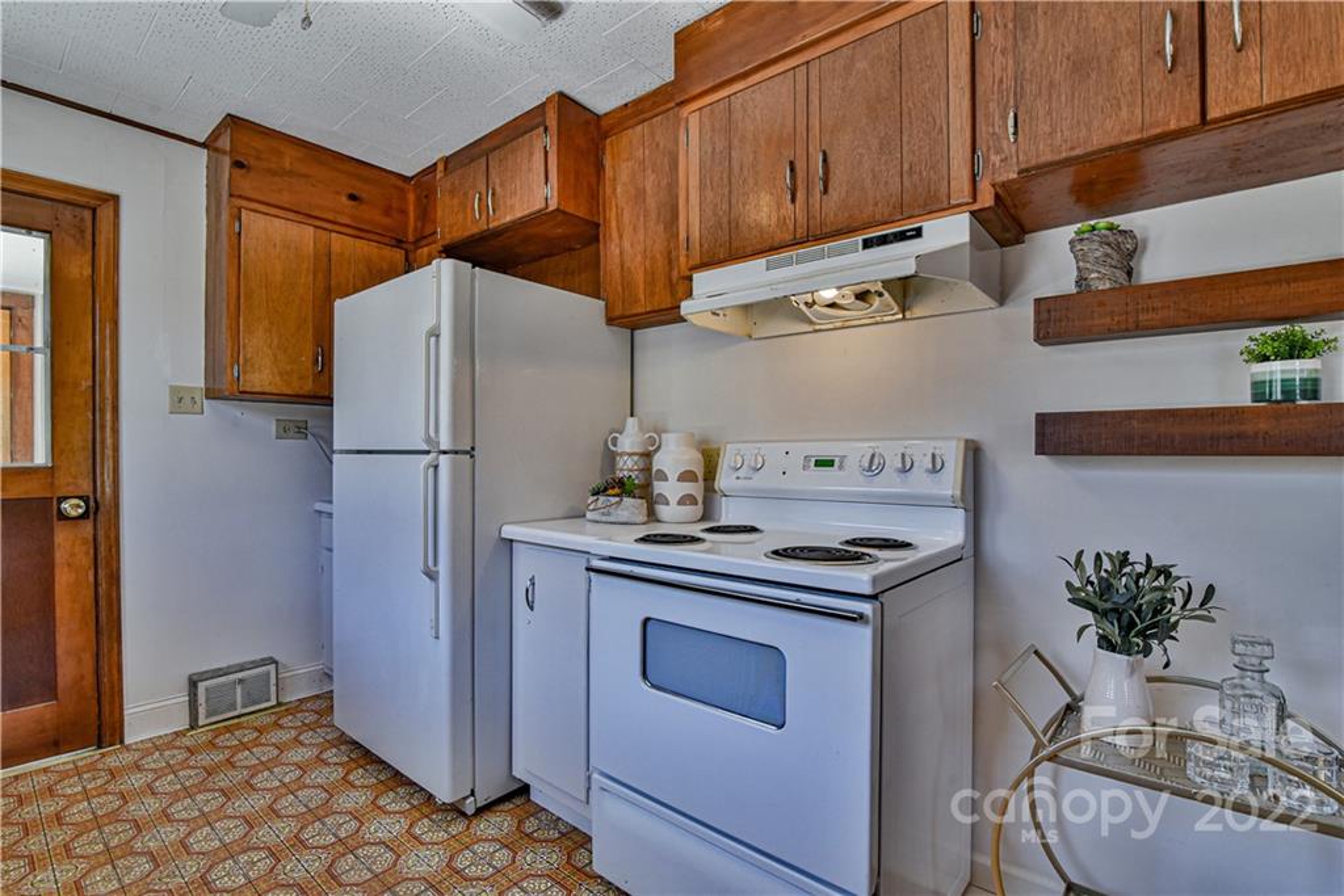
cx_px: 672
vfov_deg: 73.8
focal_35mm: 16
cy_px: 448
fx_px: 597
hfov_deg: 96.7
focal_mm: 16
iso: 1600
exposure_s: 1/320
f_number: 9
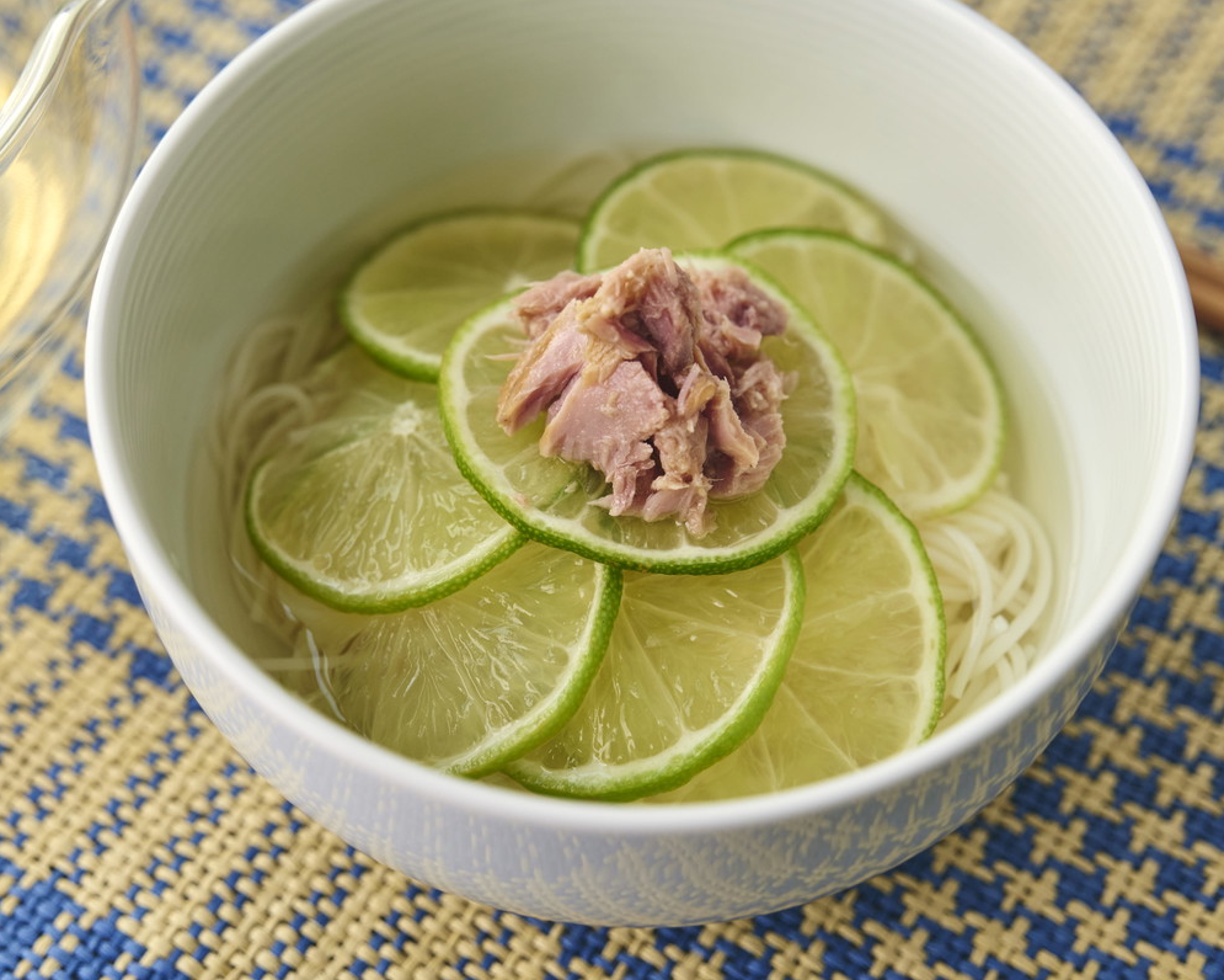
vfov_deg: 19.9
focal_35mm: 77
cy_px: 490
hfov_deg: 24.7
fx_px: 2789
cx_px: 504
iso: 800
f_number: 5
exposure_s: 1/250
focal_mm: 68
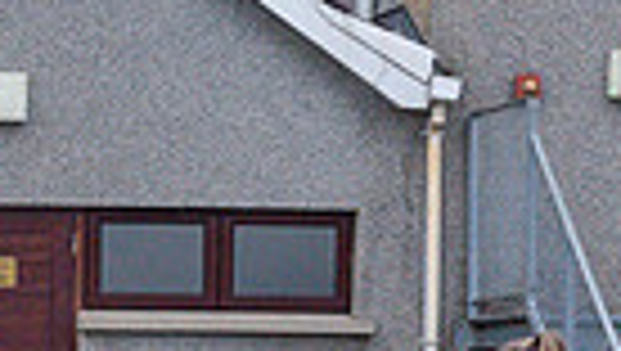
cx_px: -348
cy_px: 804
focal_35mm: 285
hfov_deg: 7.4
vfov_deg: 4.2
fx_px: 4698
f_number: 8
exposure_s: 1/320
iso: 3200
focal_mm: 50
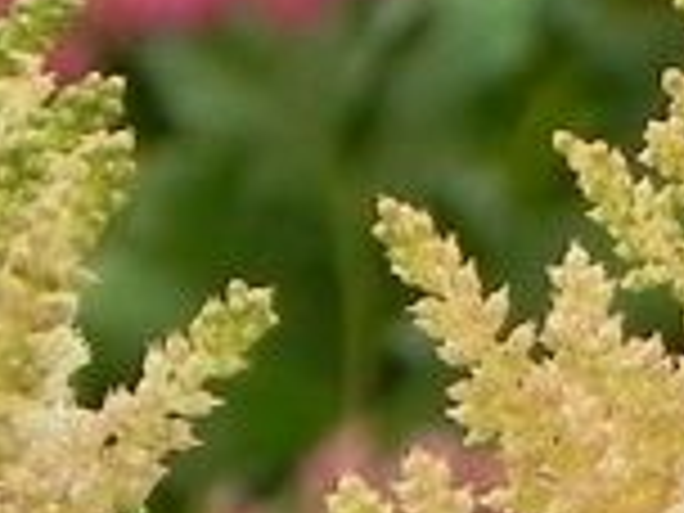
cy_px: 1008
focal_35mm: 1734
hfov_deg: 1.1
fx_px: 34263
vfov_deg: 0.9
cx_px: 1280
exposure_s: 1/250
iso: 160
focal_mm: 44
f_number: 5.6
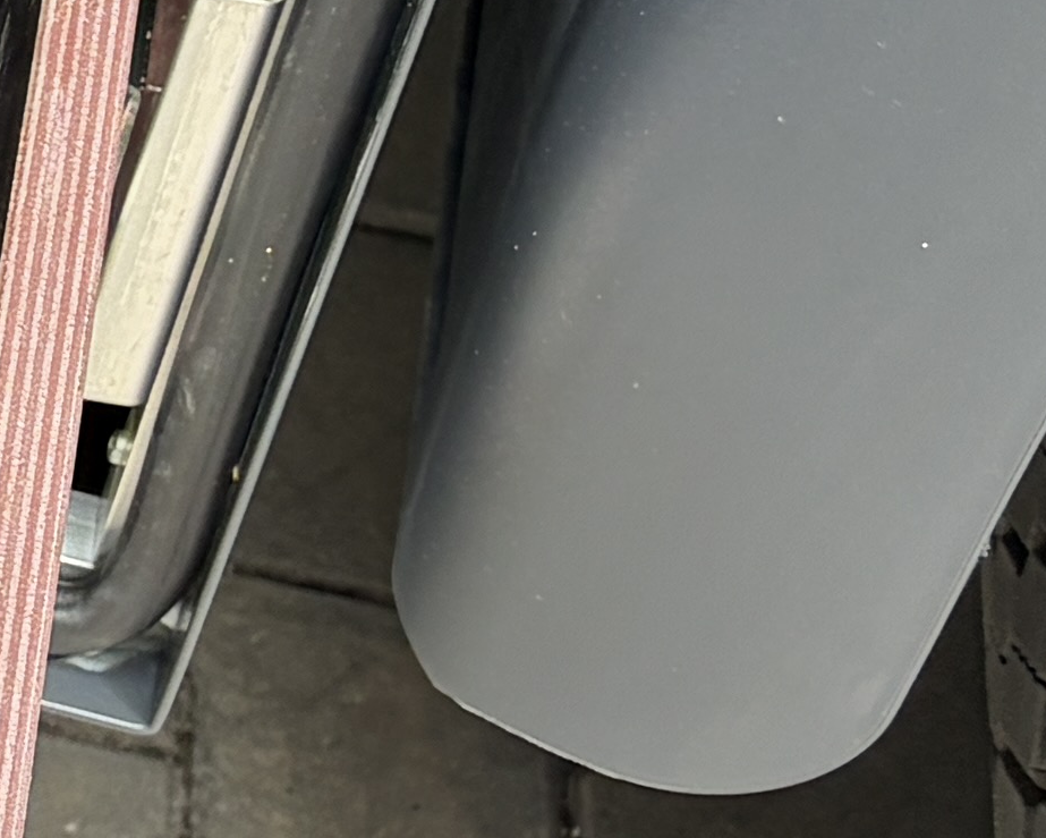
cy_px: -17
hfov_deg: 9.9
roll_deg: +1.8
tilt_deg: -39.9
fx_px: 4862
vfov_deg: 9.8
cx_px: -1852
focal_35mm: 157
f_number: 1.6
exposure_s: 1/178
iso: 50
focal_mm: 5.96
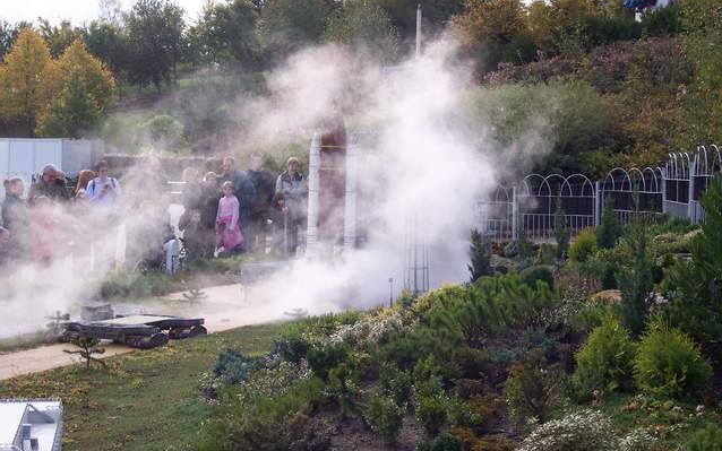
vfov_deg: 19.4
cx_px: 361
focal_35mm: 67
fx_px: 1319
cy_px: 189
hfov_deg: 30.6
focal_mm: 13.3
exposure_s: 1/500
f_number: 3.4
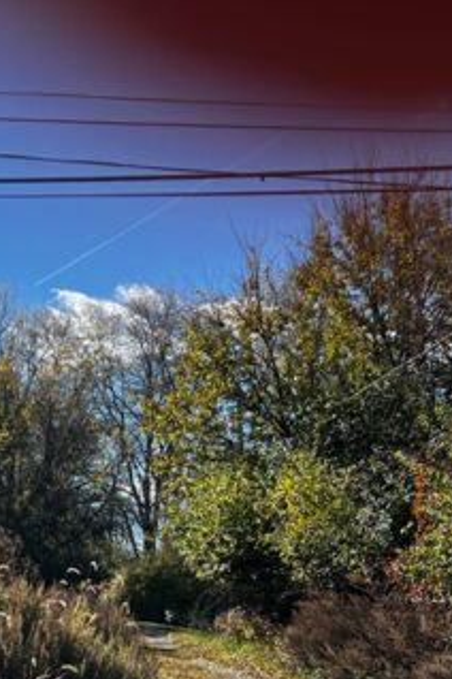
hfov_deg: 19.9
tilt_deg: +0.1
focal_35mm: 68
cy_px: 602
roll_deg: +2.1
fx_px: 1281
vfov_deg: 28.6
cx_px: 128
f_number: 1.5
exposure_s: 1/2994
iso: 50
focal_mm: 5.7
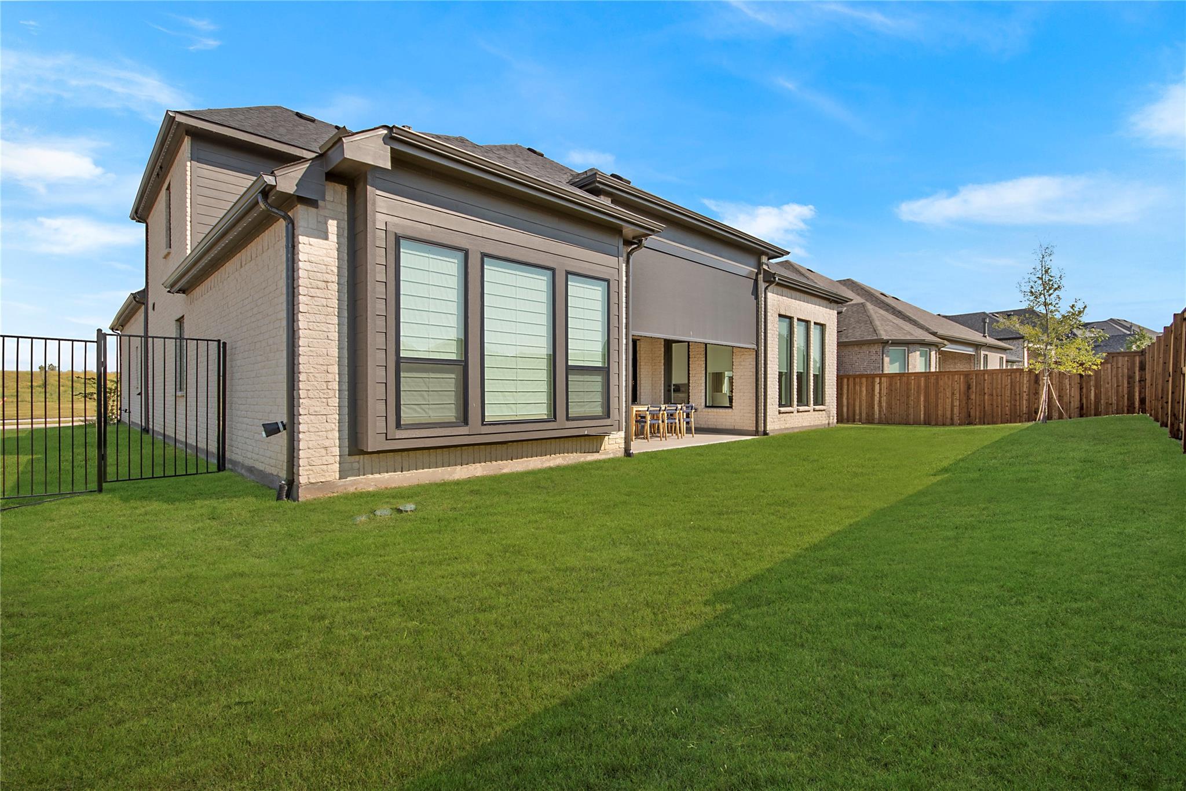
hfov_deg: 100.4
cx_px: 593
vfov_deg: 77.3
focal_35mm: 15
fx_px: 494
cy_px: 396
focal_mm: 10
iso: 100
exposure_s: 1/400
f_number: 8
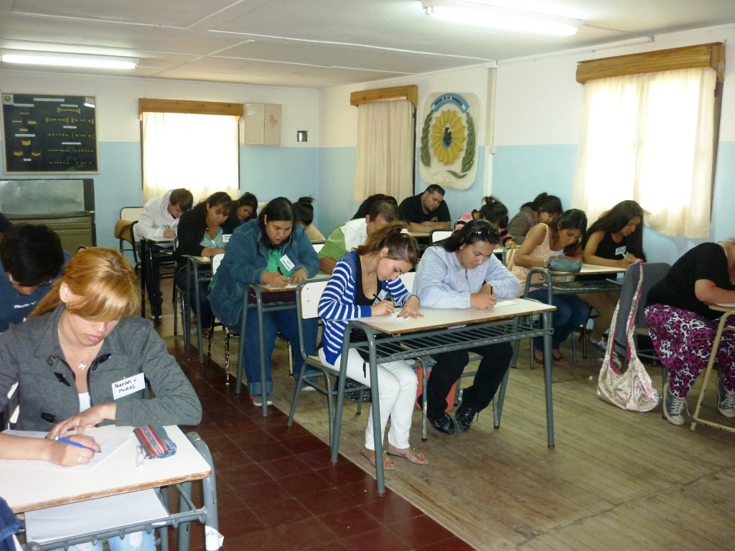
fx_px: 701
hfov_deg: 55.4
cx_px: 368
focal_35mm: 33
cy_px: 276
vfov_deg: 42.9
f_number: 2.8
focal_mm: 5.5
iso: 320
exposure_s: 1/30
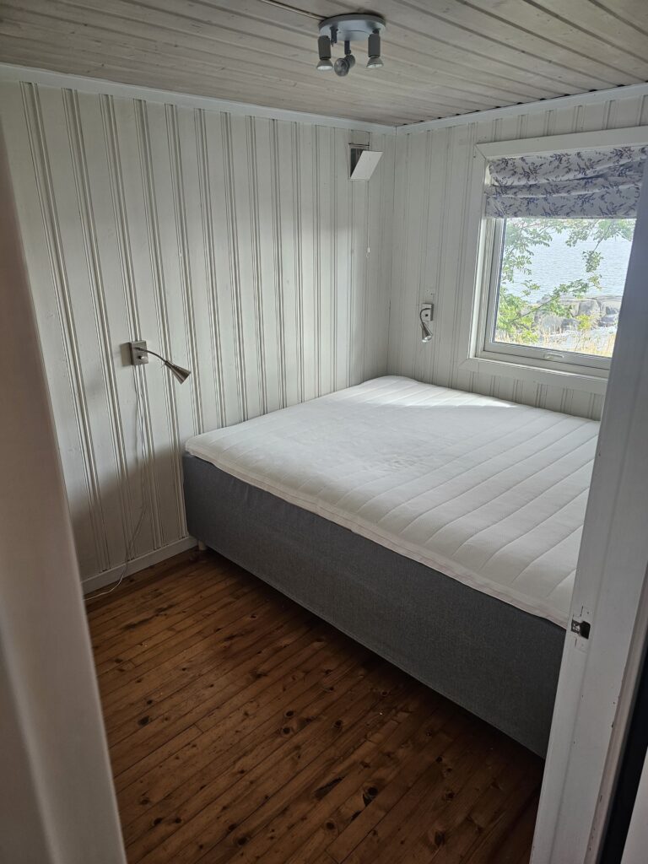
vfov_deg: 73.9
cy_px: 432
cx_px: 324
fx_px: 574
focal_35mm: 23
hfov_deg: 58.9
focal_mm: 6.3
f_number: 1.7
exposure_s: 1/100
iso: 125
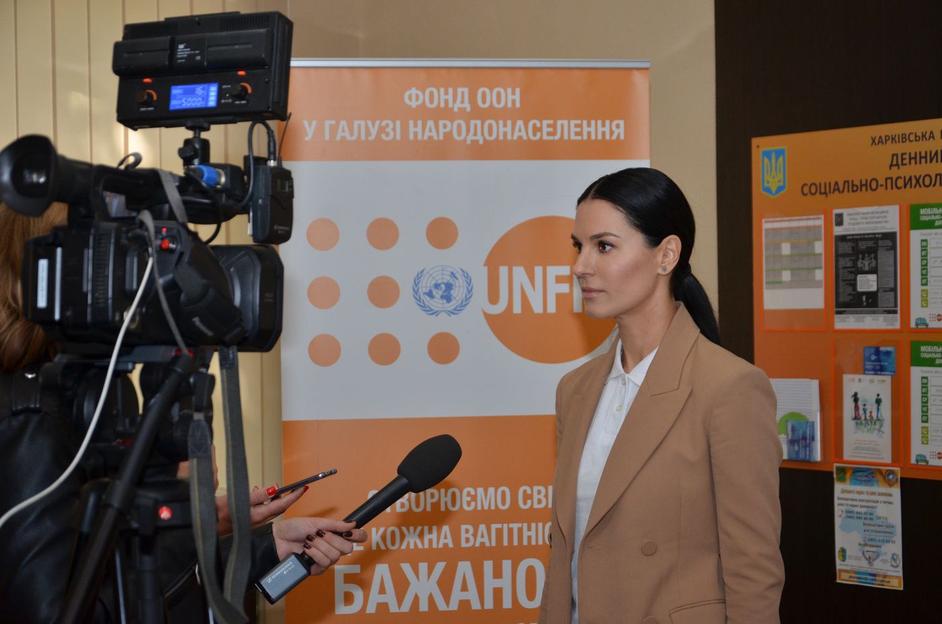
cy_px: 312
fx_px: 1880
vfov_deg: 18.8
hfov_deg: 28.1
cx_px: 471
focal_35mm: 72
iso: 640
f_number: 4.8
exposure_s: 1/250
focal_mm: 48
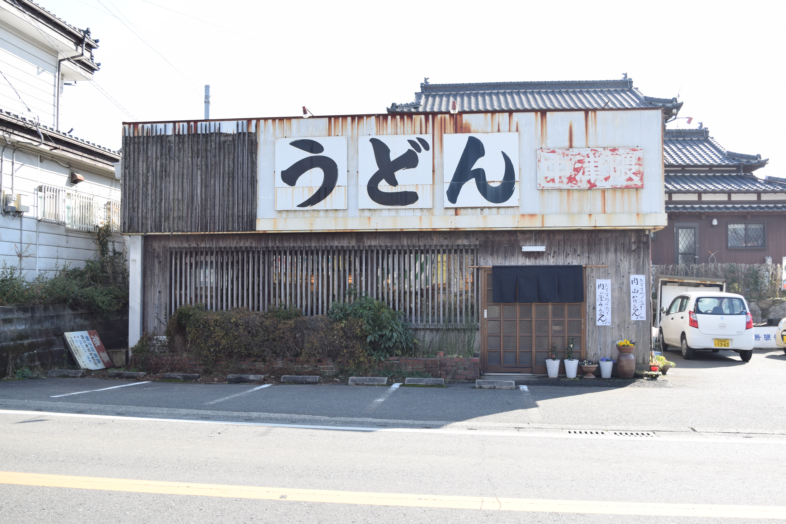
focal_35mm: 36
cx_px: 393
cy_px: 262
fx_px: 786
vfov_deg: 36.9
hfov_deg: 53.1
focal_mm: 24
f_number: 5.6
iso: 160
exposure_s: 1/200
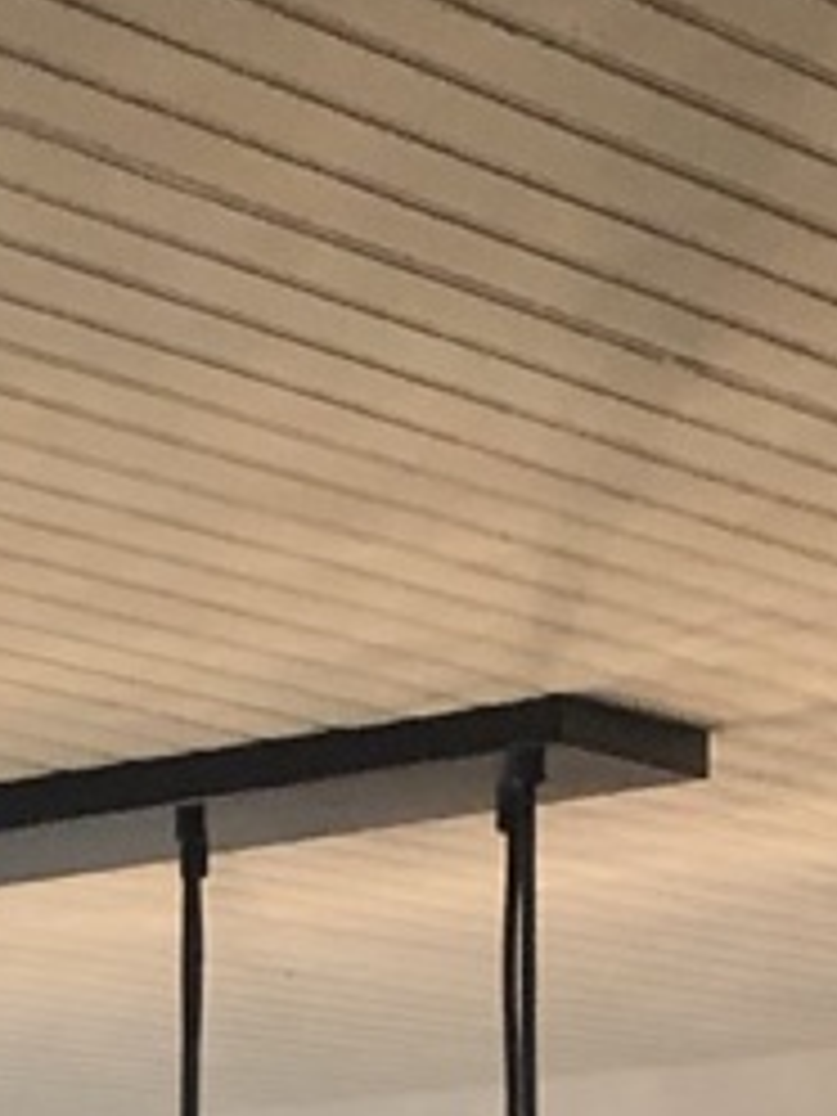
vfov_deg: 10.0
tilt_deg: -3.0
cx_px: -1395
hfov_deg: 7.5
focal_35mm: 181
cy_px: 2354
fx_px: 5835
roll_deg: +4.0
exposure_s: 1/30
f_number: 1.8
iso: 25
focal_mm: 3.99
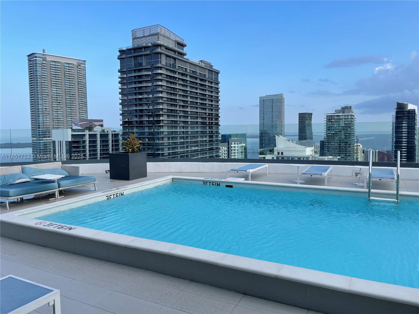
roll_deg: +2.1
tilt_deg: -3.3
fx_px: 315
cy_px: 157
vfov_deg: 53.1
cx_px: 210
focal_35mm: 26
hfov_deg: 67.3
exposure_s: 1/1490
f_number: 1.6
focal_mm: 4.2
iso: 32
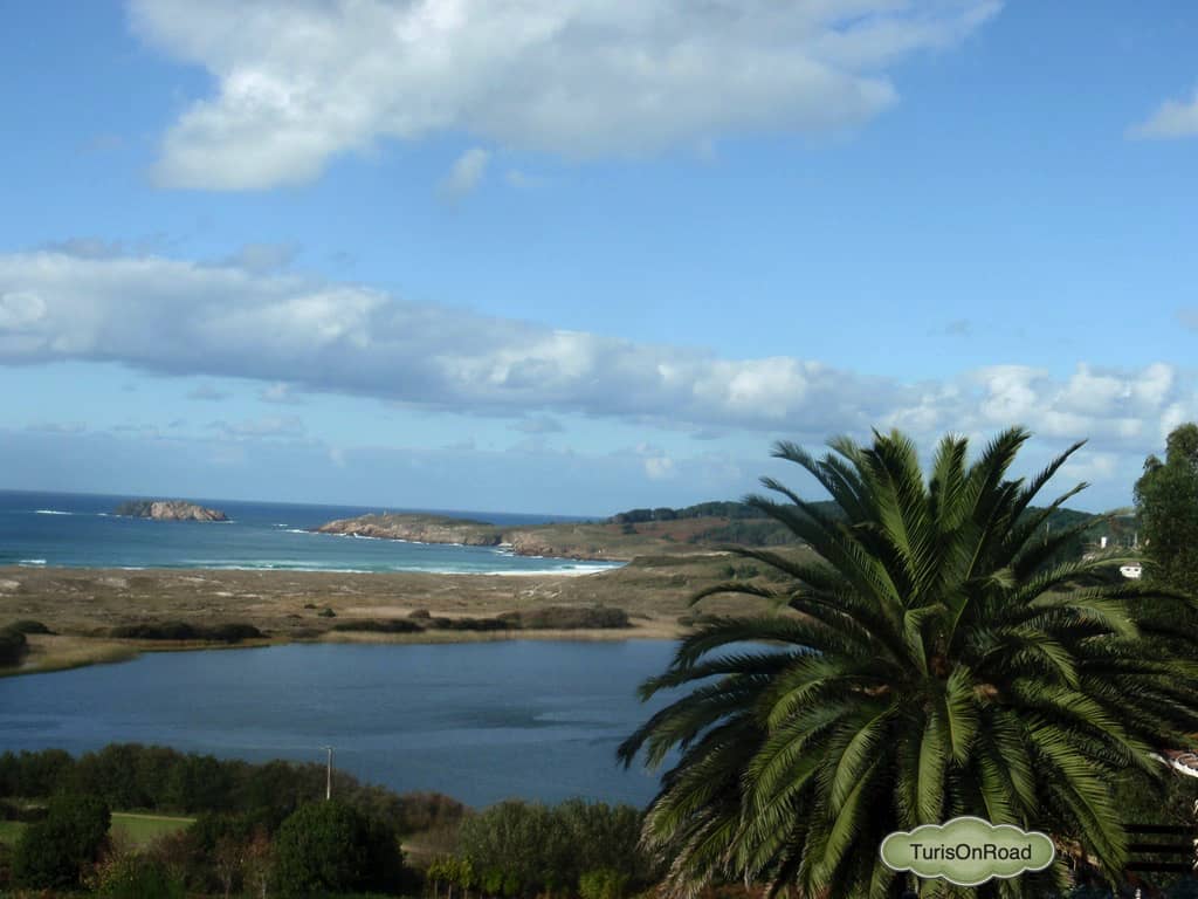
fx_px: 1661
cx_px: 599
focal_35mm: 48
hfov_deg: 39.7
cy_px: 450
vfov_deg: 30.3
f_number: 10
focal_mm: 8.69
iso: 80
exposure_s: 1/80
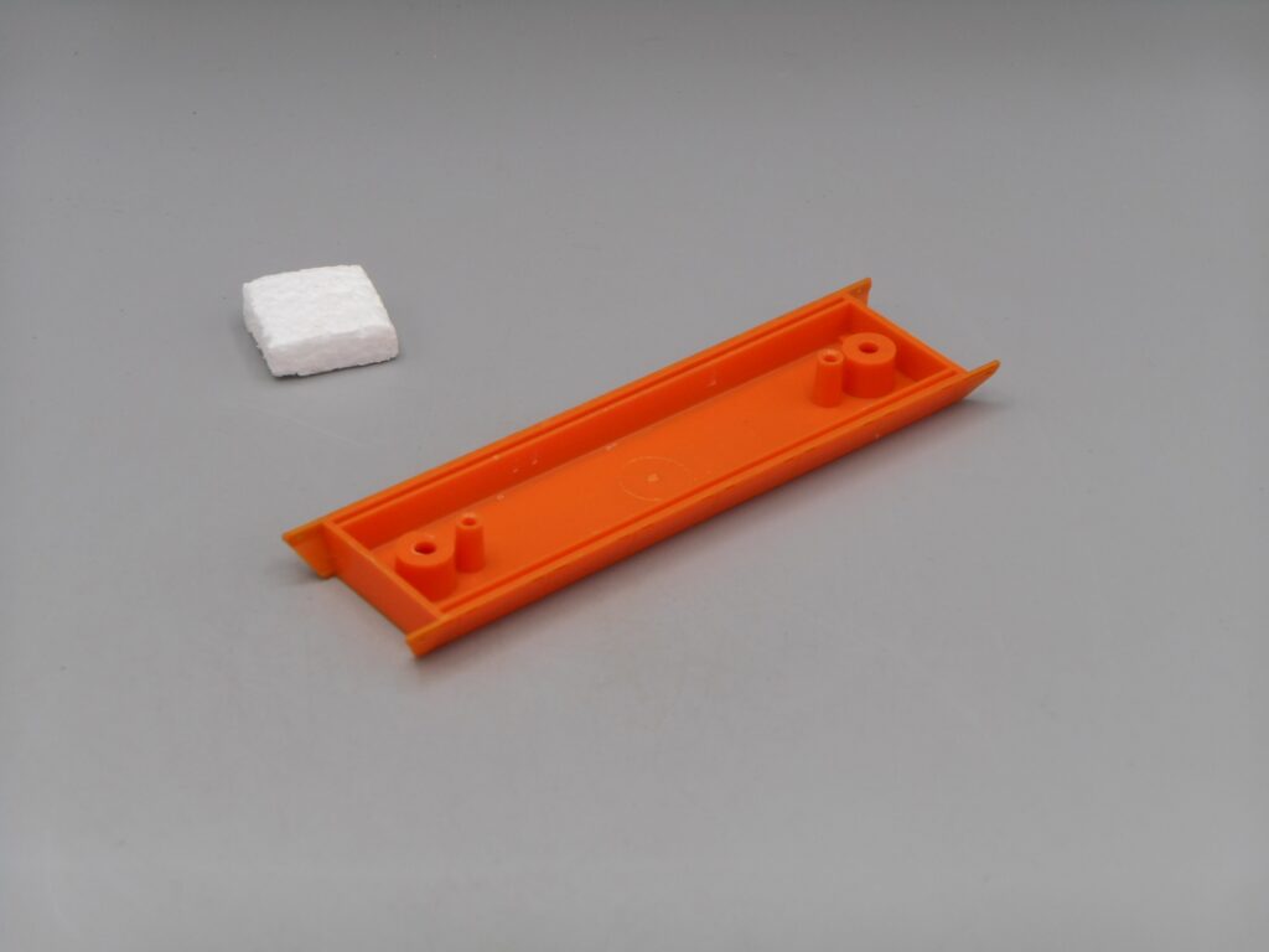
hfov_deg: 21.3
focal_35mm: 92
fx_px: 3373
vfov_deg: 16.1
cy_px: 476
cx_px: 634
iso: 80
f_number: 4.9
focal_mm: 16.4
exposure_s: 1/80
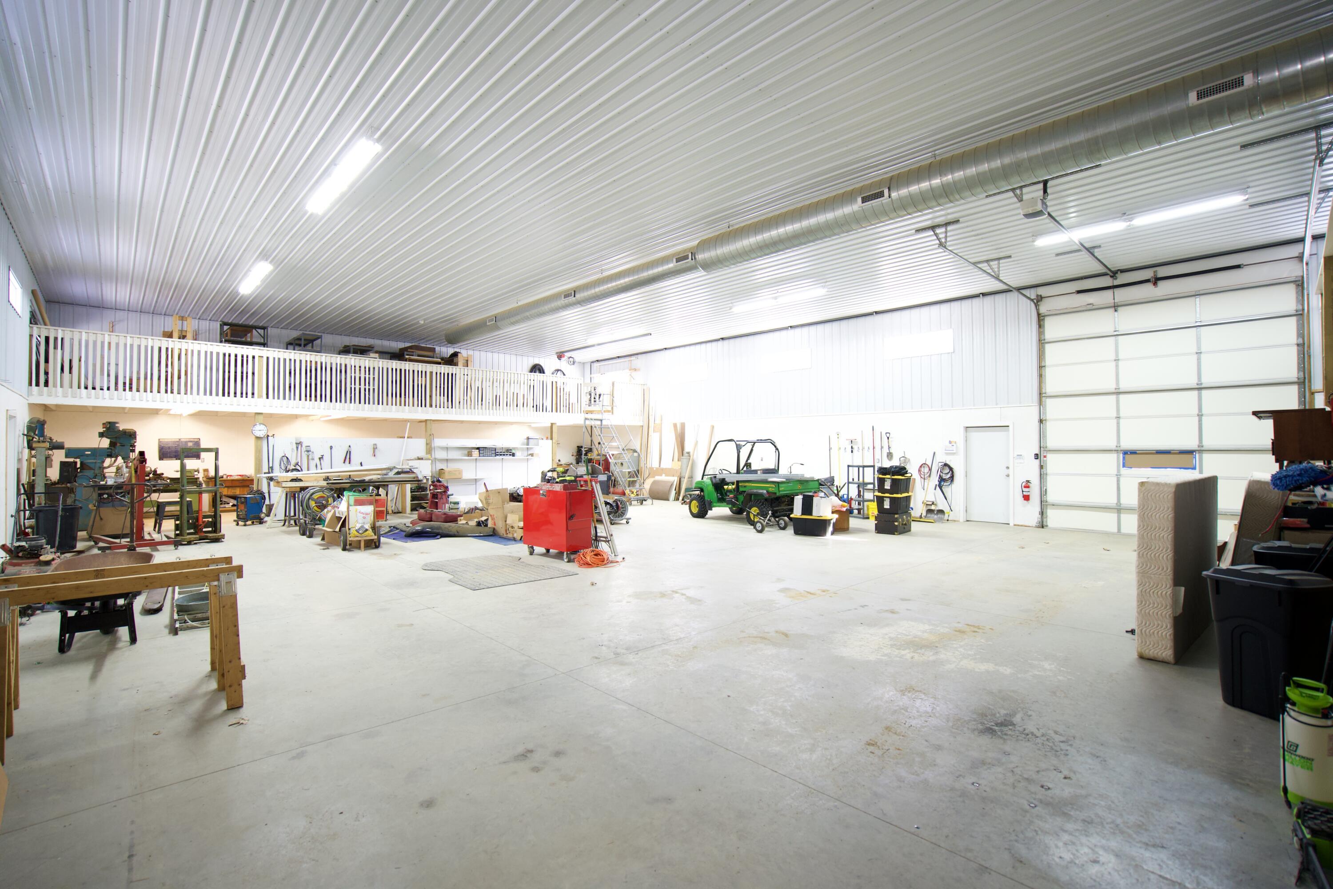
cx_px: 666
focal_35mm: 16
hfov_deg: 96.7
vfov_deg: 73.7
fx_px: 592
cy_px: 444
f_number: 4
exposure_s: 1/30
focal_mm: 16
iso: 1000
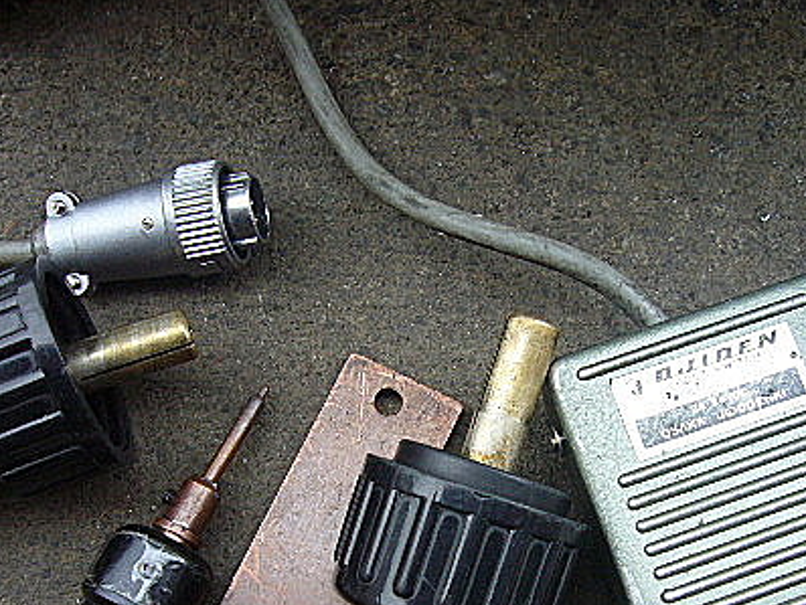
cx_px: 450
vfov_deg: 31.4
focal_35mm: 45
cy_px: 482
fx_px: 1048
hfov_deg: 42.0
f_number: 2.8
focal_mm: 4.6
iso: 100
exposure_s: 1/25
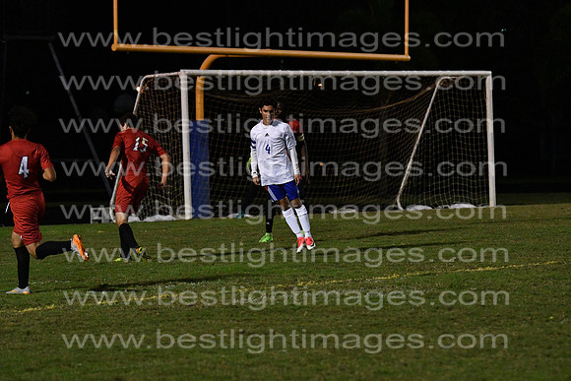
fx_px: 2665
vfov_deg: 8.2
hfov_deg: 12.2
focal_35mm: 168
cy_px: 190
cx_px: 286
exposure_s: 1/1250
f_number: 4
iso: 6400
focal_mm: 112
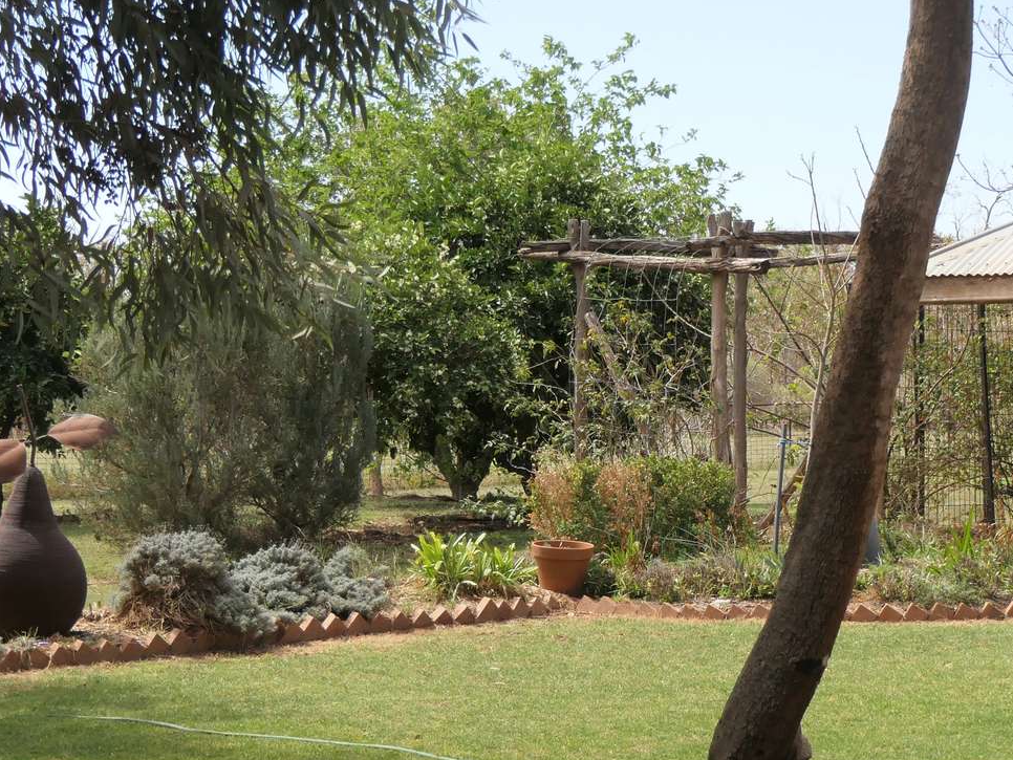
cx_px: 802
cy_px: 501
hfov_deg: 18.2
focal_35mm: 107
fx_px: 3132
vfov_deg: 13.8
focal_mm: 20.6
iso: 400
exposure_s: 1/1000
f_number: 5
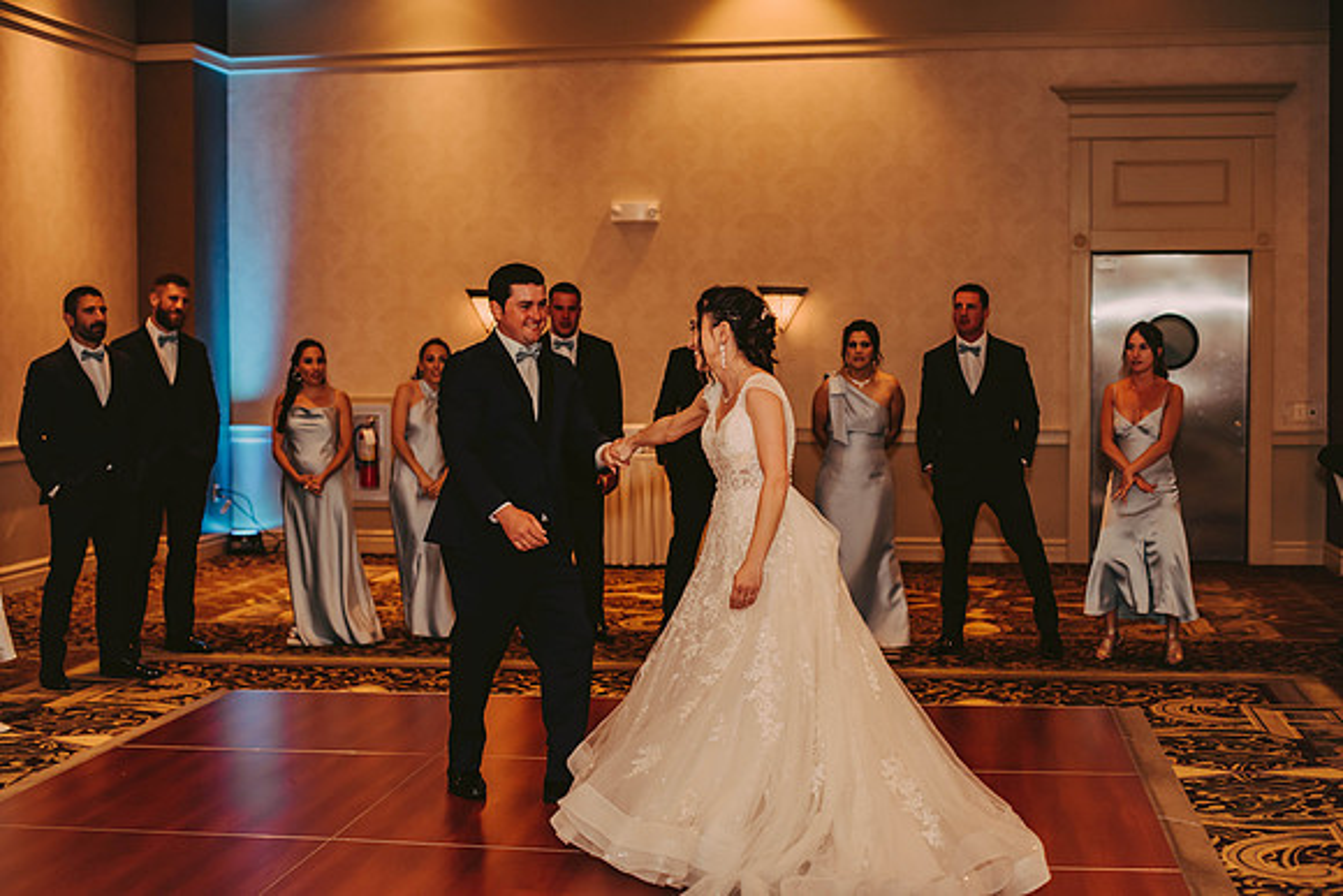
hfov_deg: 39.6
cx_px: 672
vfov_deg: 27.0
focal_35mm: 50
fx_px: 1866
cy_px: 448
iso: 800
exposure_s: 1/125
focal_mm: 50
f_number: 2.5
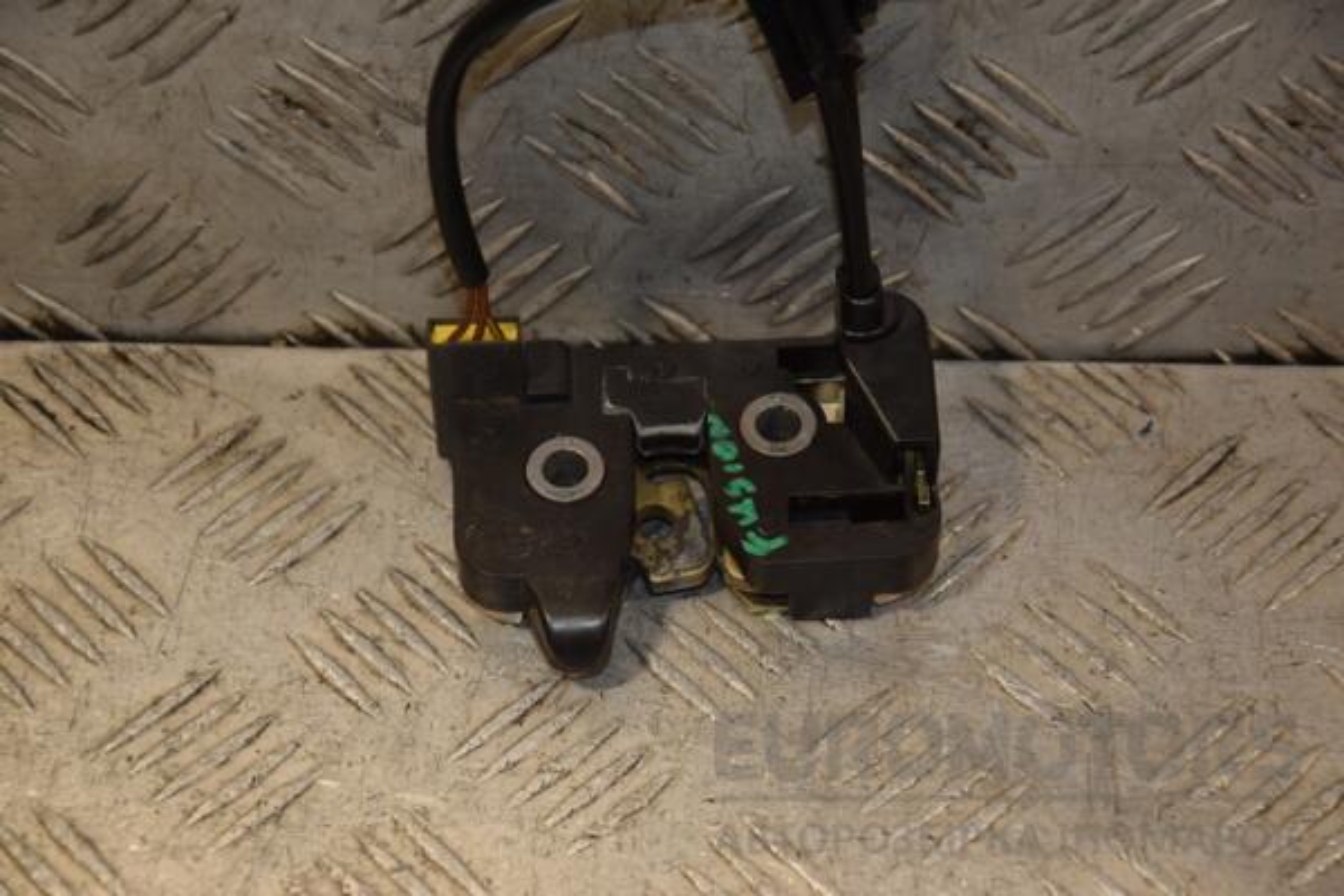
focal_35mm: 112
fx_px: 4200
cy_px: 448
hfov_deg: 18.2
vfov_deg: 12.2
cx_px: 672
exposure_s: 1/160
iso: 800
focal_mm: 75
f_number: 5.3
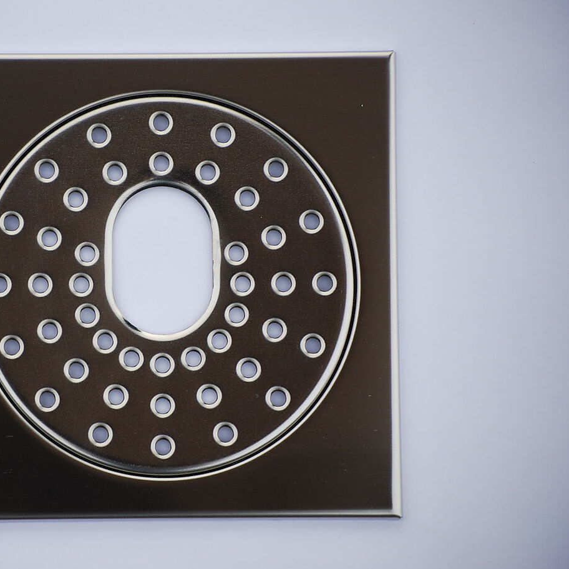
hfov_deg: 10.7
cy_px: 285
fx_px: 3025
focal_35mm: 163
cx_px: 155
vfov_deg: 10.7
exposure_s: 1/200
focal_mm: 85
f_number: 4.5
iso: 200
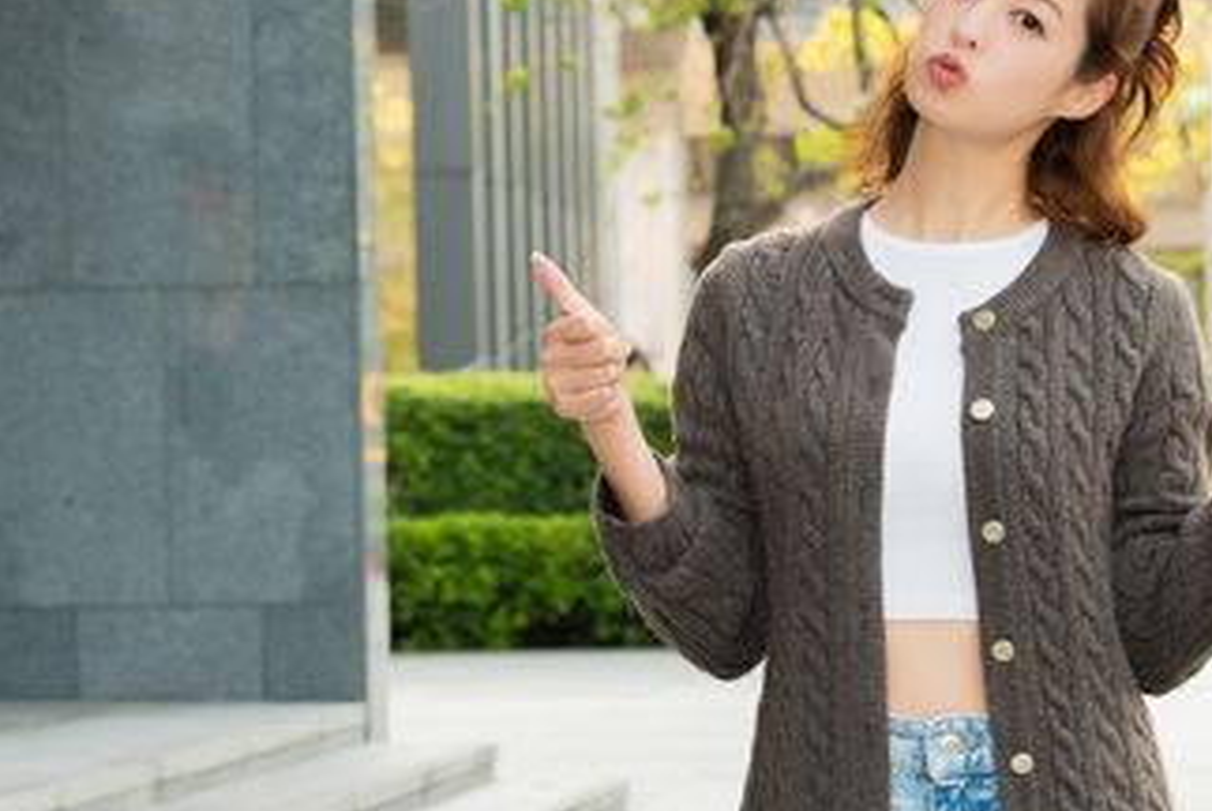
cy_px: 492
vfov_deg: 9.7
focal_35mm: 141
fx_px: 4751
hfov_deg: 14.5
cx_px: 694
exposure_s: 1/160
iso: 500
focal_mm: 51
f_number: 4.5
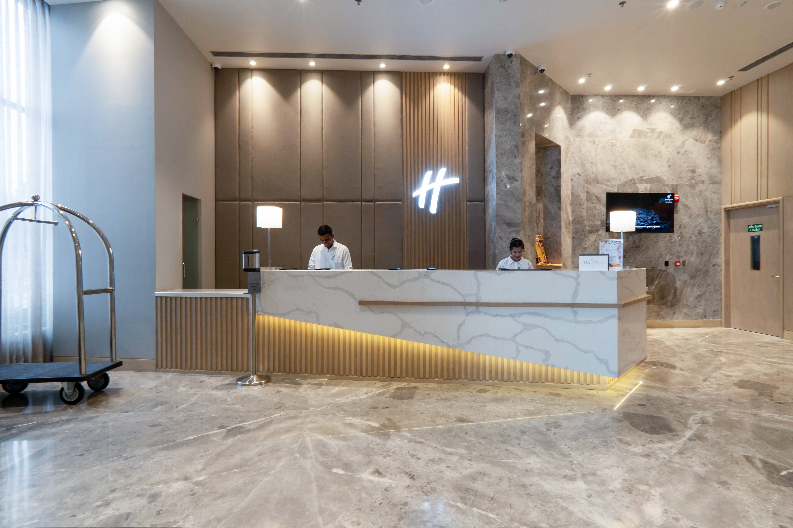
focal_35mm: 18
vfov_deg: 67.4
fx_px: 396
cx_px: 396
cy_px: 264
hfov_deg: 90.0
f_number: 13
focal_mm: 12
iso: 100
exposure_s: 1
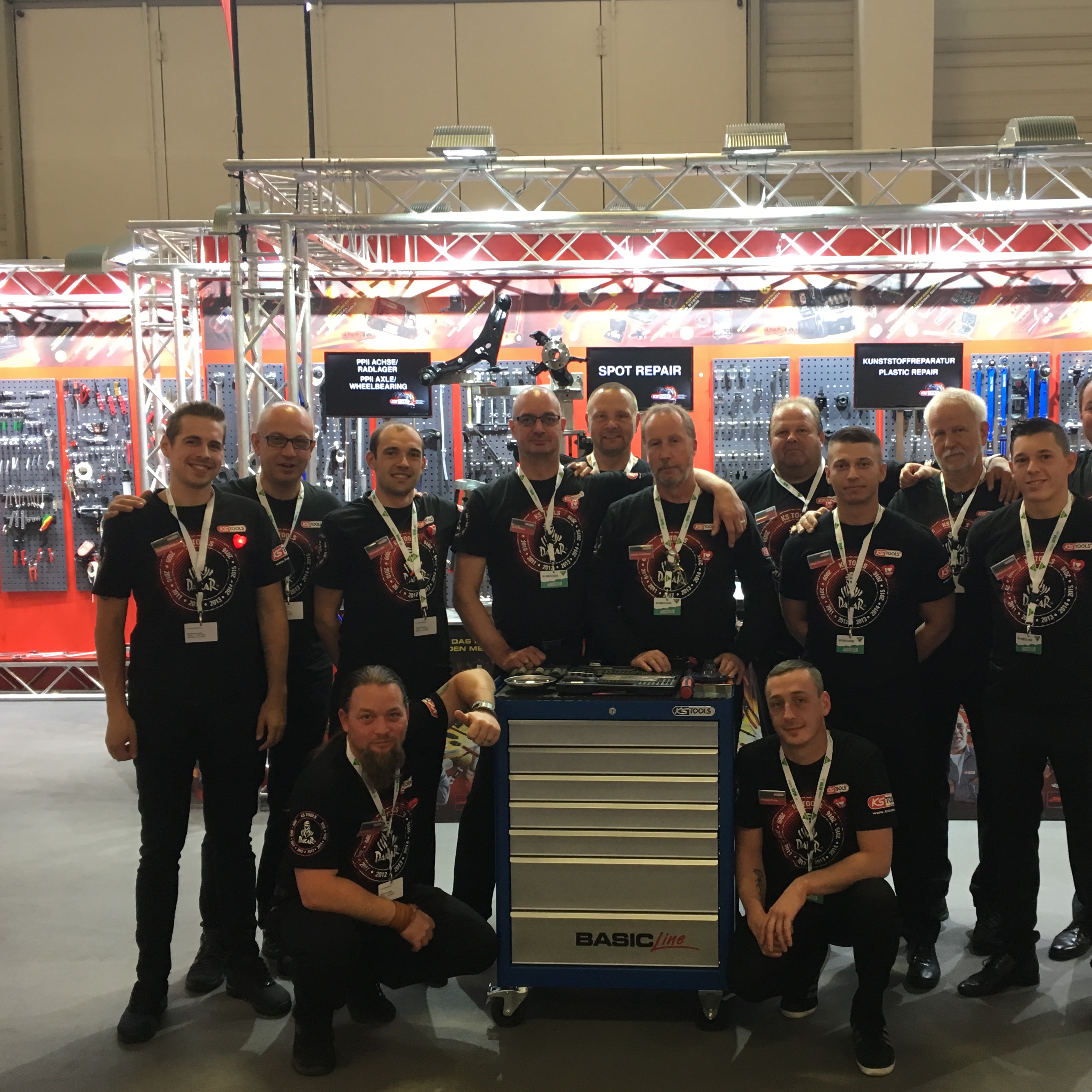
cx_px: 666
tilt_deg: -4.7
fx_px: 1285
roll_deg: +0.3
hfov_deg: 45.7
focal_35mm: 36
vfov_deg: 46.0
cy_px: 572
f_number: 2.2
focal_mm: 4.15
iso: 125
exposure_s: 1/33
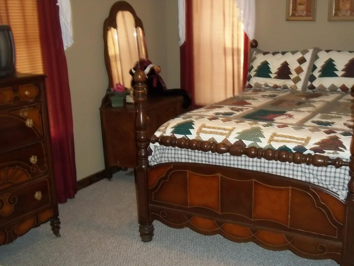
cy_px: 139
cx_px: 204
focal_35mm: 42
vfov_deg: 34.4
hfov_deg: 44.7
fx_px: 430
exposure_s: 1/30
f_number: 3.1
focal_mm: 6.5
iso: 320
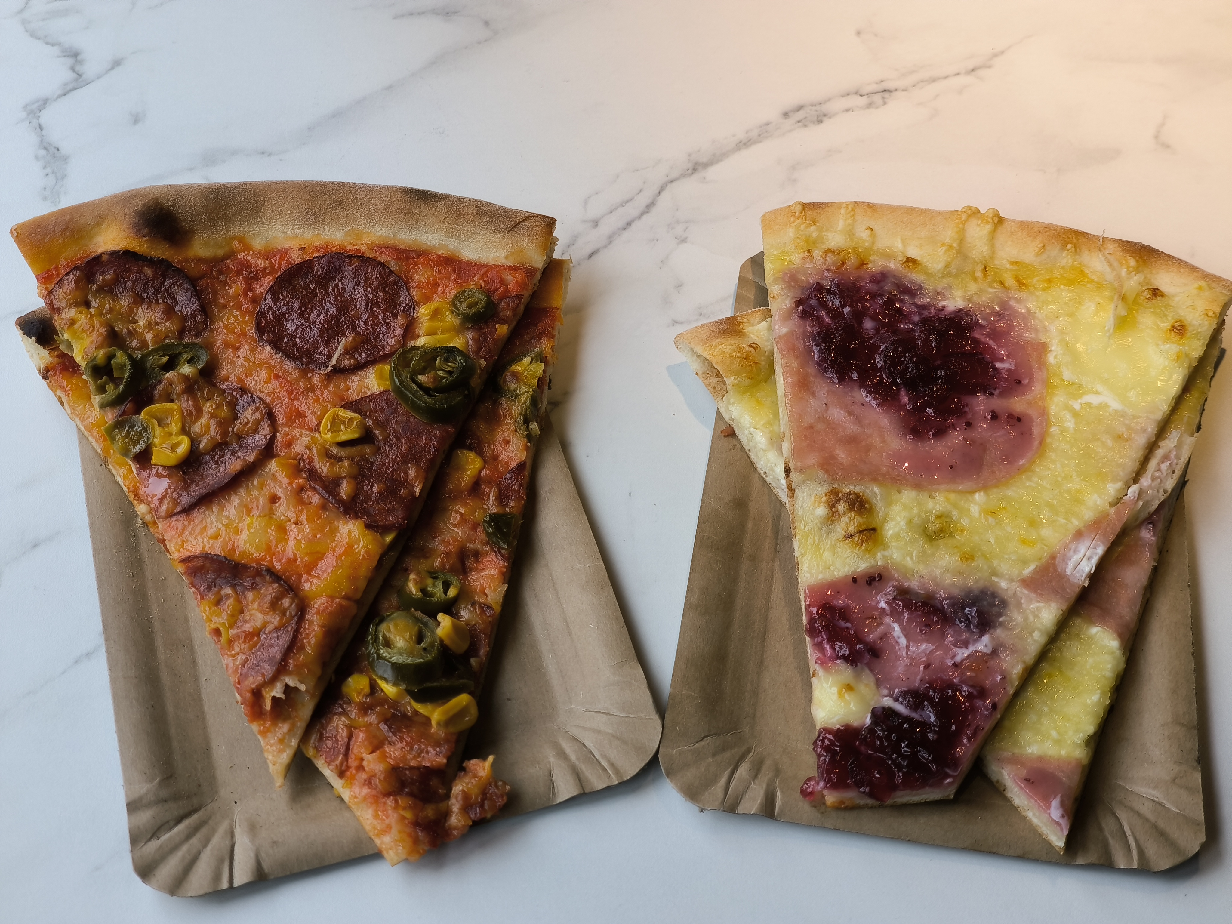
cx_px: 616
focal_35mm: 50
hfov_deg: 38.2
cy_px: 462
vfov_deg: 29.1
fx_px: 1780
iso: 50
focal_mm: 7.1
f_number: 1.9
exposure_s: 1/177
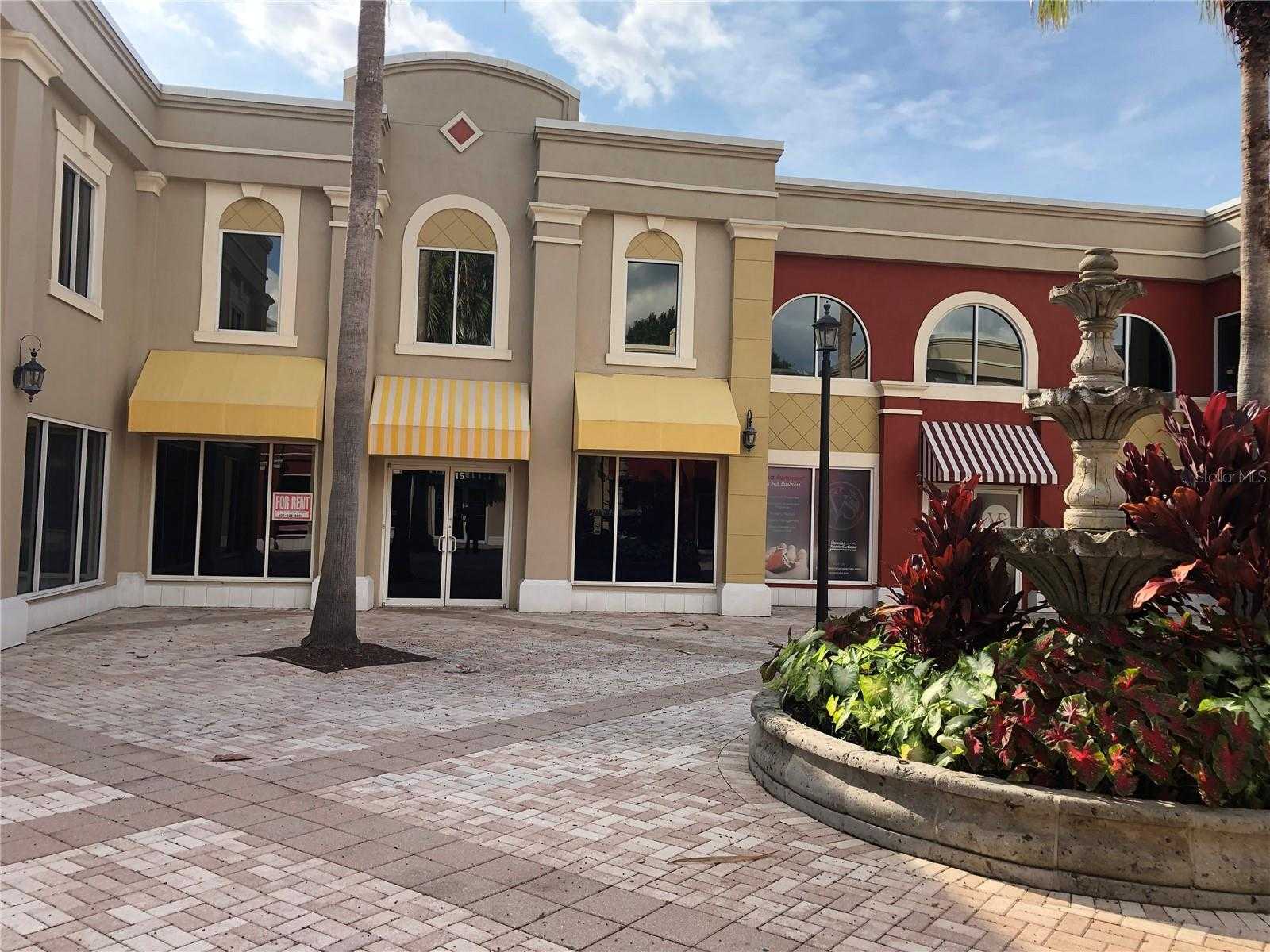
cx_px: 635
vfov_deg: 49.7
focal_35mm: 28
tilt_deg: +3.0
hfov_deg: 63.4
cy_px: 476
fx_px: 1027
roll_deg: +0.1
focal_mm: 3.99
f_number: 1.8
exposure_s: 1/873
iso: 20
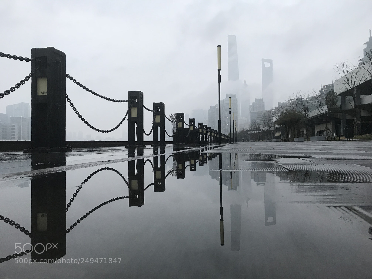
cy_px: 140
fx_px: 301
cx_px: 186
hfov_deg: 63.4
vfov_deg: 49.7
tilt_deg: +1.4
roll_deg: +0.6
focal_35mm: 28
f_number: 1.8
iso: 32
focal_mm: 3.99
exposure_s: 1/25
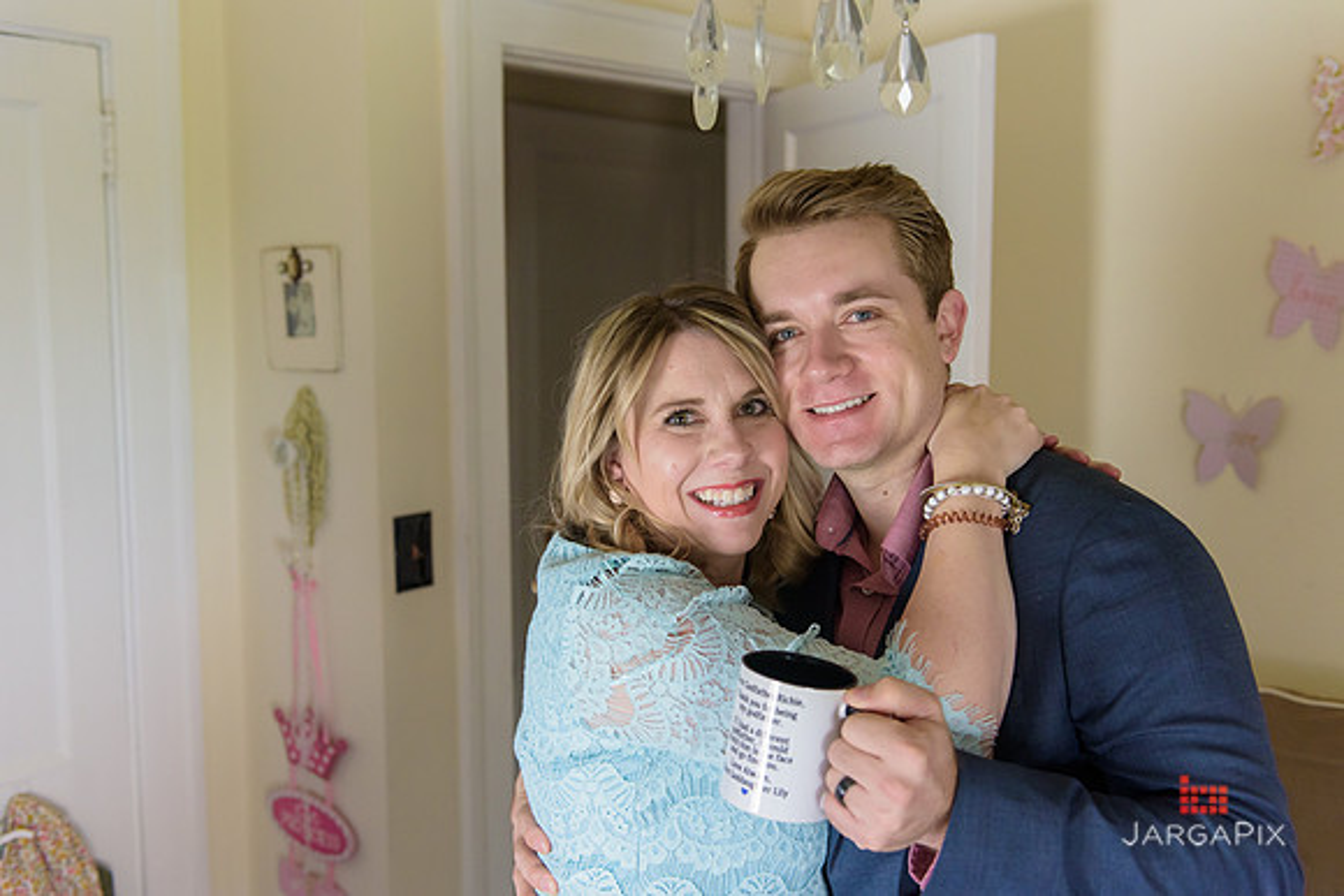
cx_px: 672
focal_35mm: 38
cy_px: 448
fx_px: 1419
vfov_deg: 35.1
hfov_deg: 50.7
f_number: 3.2
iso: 1600
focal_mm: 38
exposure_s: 1/250
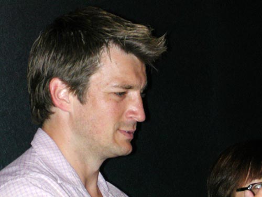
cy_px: 98
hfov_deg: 17.7
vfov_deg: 13.3
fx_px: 840
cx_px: 131
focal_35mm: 111
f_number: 4.8
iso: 200
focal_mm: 16.8
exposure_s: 1/59.9
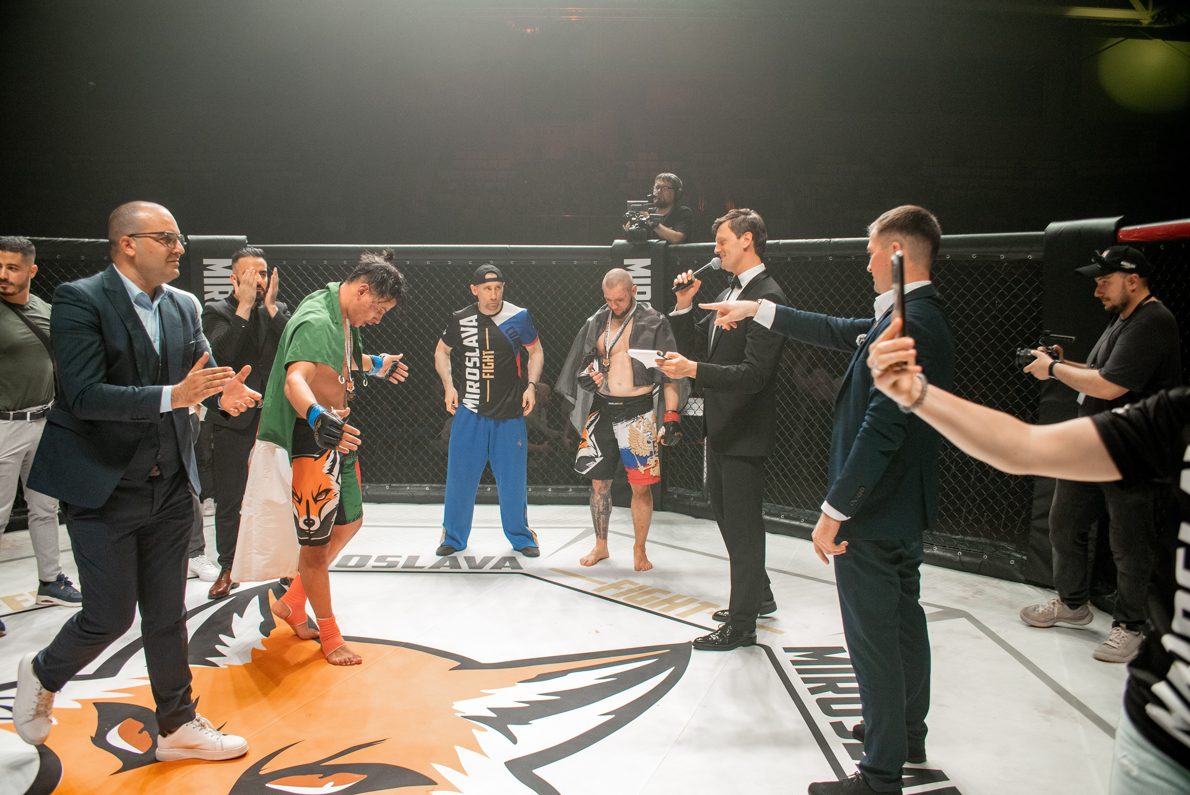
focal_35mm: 28
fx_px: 926
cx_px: 595
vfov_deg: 46.4
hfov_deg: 65.5
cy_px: 398
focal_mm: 28
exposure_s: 1/640
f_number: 4
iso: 2000
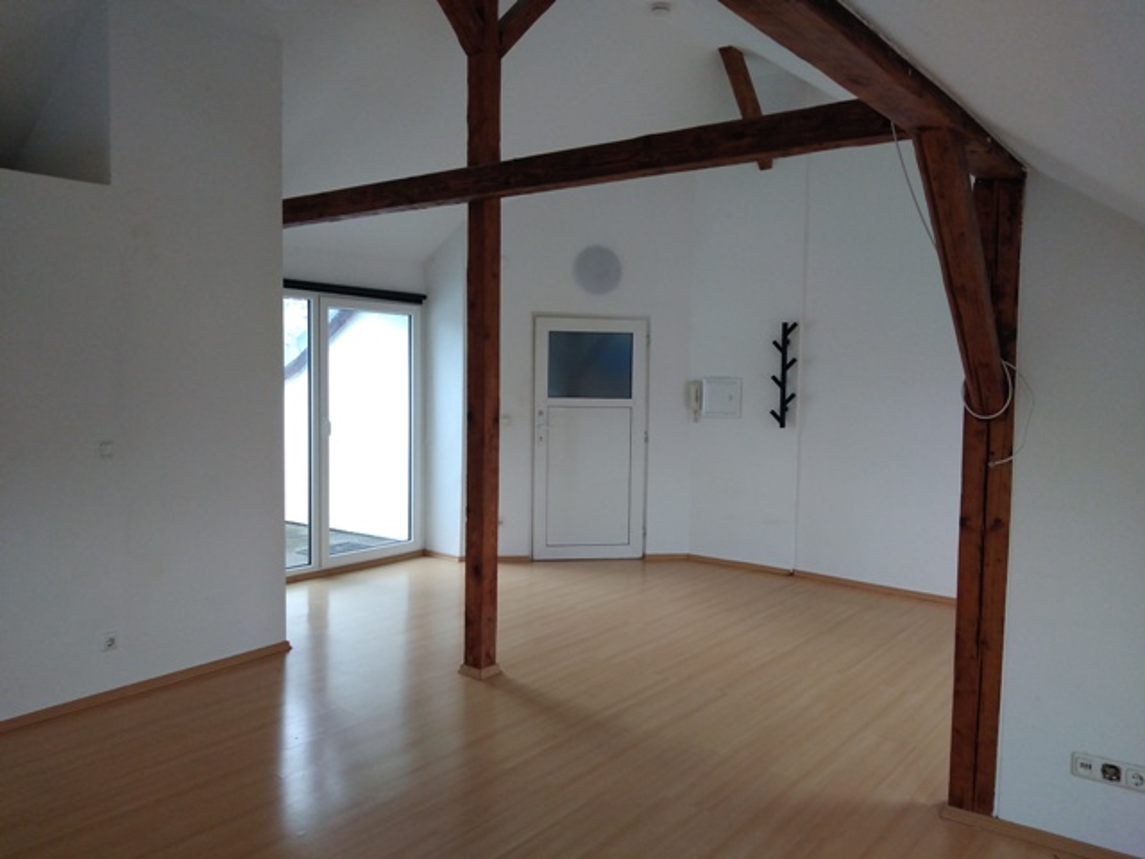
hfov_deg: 67.3
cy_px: 430
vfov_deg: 53.1
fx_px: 860
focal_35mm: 26
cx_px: 572
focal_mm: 3.6
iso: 170
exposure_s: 1/100
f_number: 1.8
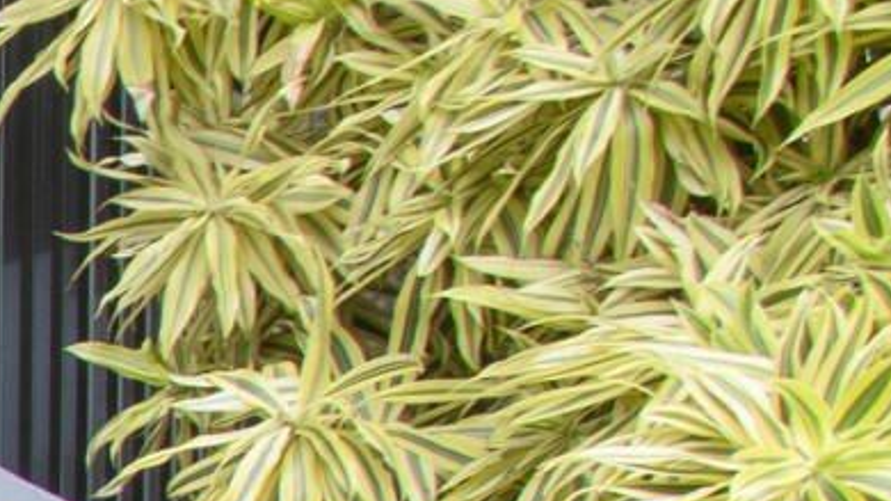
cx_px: -2225
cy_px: 1389
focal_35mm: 121
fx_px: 2858
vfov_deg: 8.7
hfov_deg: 9.6
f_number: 8
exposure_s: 1/2.5
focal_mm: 10
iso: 100
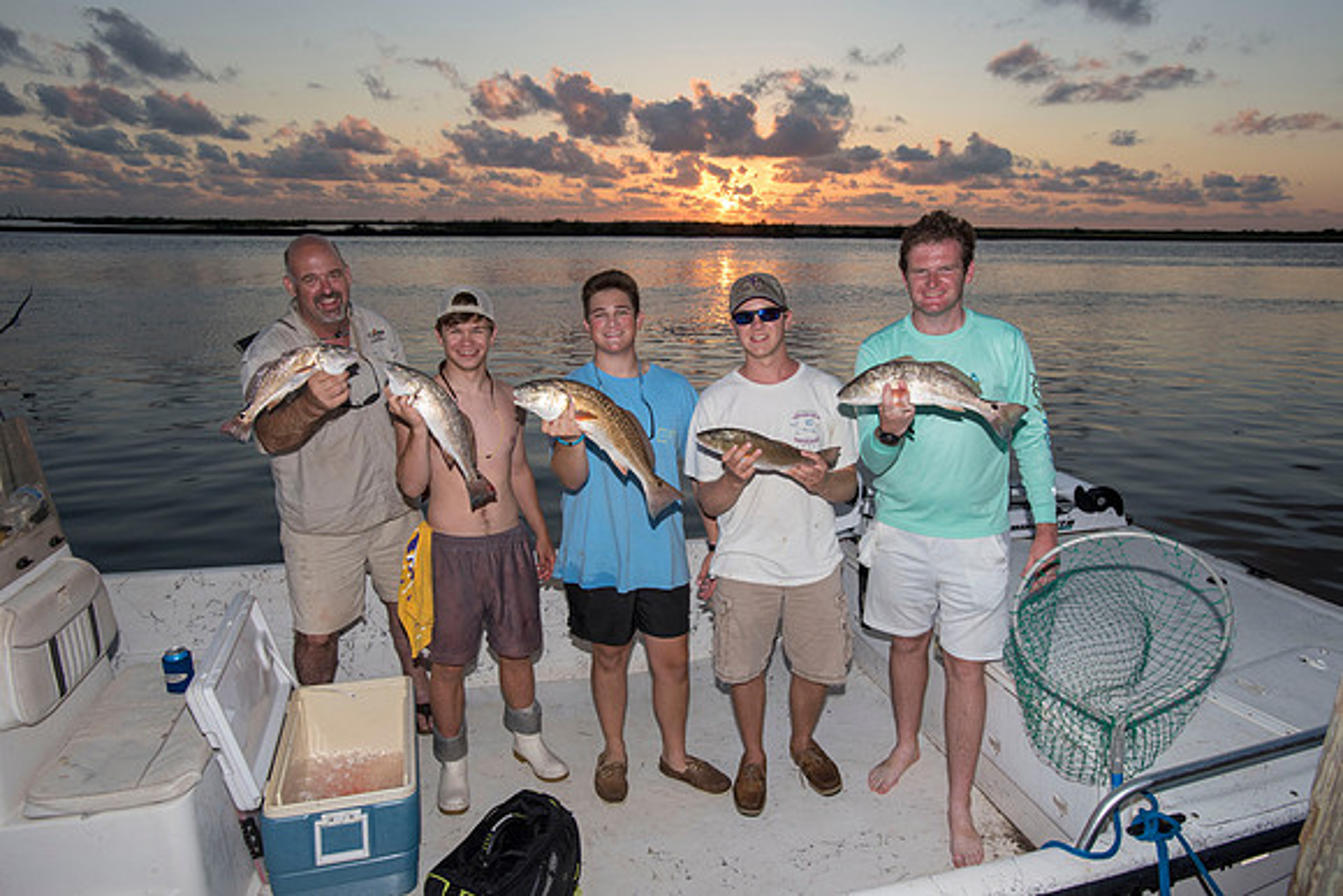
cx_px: 672
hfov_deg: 78.6
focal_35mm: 22
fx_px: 821
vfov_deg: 57.3
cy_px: 448
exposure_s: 1/400
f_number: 7.1
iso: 500
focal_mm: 22
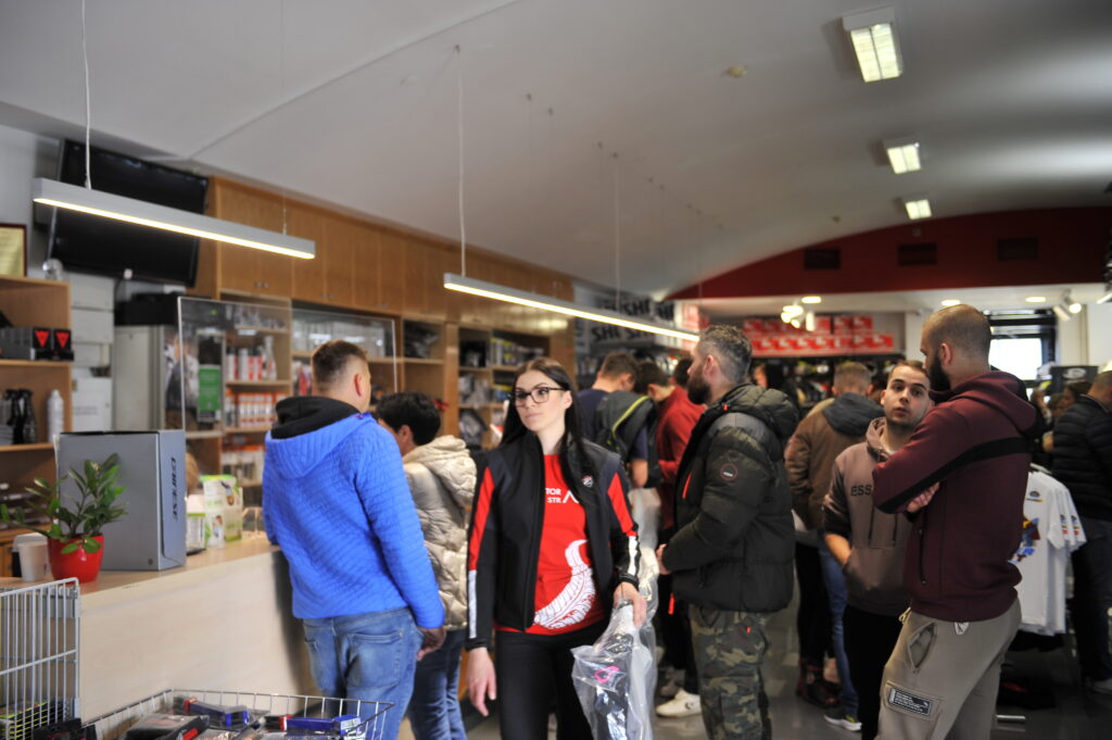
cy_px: 370
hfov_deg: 50.7
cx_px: 556
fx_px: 1173
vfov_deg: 35.0
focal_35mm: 38
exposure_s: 1/80
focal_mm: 38
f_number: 2.8
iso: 400
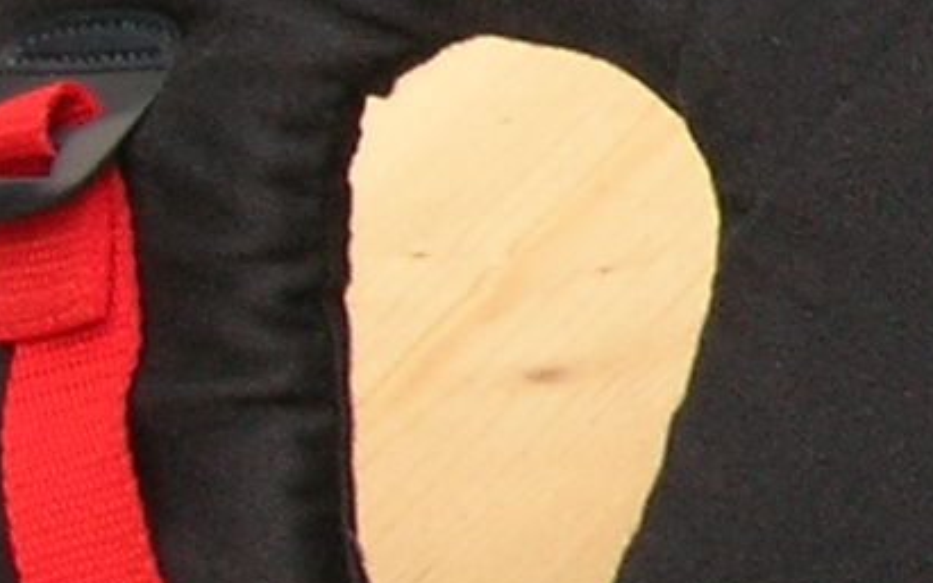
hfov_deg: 7.7
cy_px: 134
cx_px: 2157
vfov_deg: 5.2
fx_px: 6459
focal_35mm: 254
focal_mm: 6.4
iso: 50
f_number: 5
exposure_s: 1/113
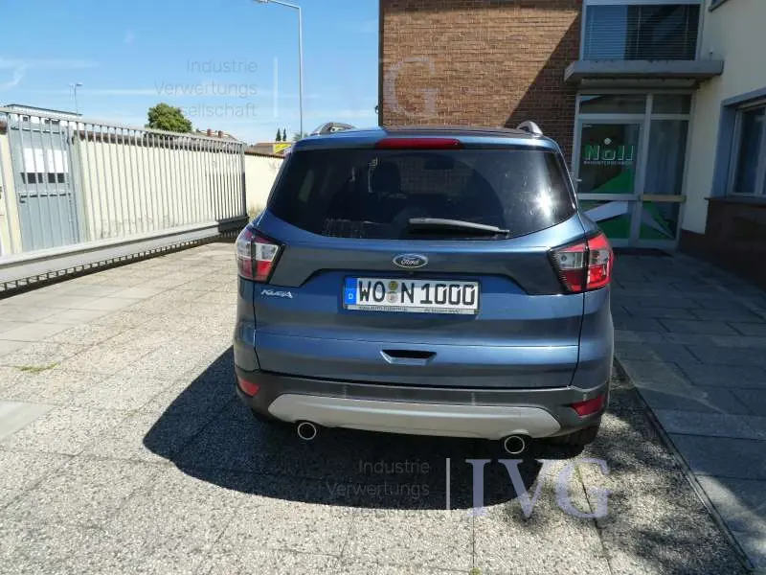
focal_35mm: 24
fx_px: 531
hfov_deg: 71.6
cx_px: 383
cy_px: 288
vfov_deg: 56.8
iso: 80
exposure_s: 1/640
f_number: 3.3
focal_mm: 4.3
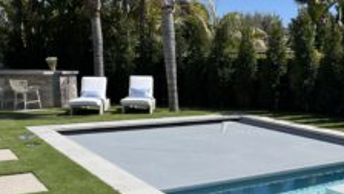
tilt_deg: -8.3
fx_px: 493
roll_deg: +0.1
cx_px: 325
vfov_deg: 22.2
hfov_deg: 35.6
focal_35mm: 54
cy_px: 123
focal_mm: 5.1
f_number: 1.6
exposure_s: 1/9091
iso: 50
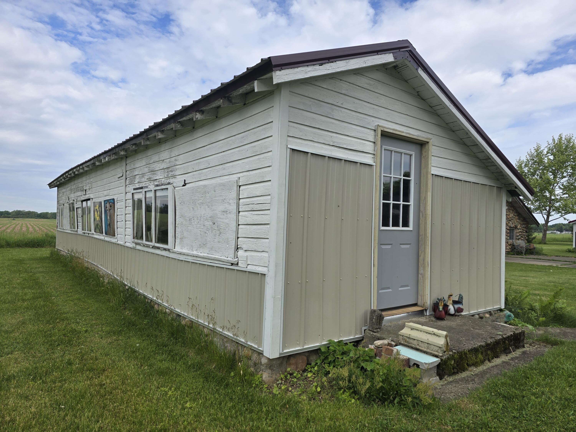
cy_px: 216
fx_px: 383
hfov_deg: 73.9
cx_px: 288
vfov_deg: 58.9
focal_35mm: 23
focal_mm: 6.3
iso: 12
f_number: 1.7
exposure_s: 1/541
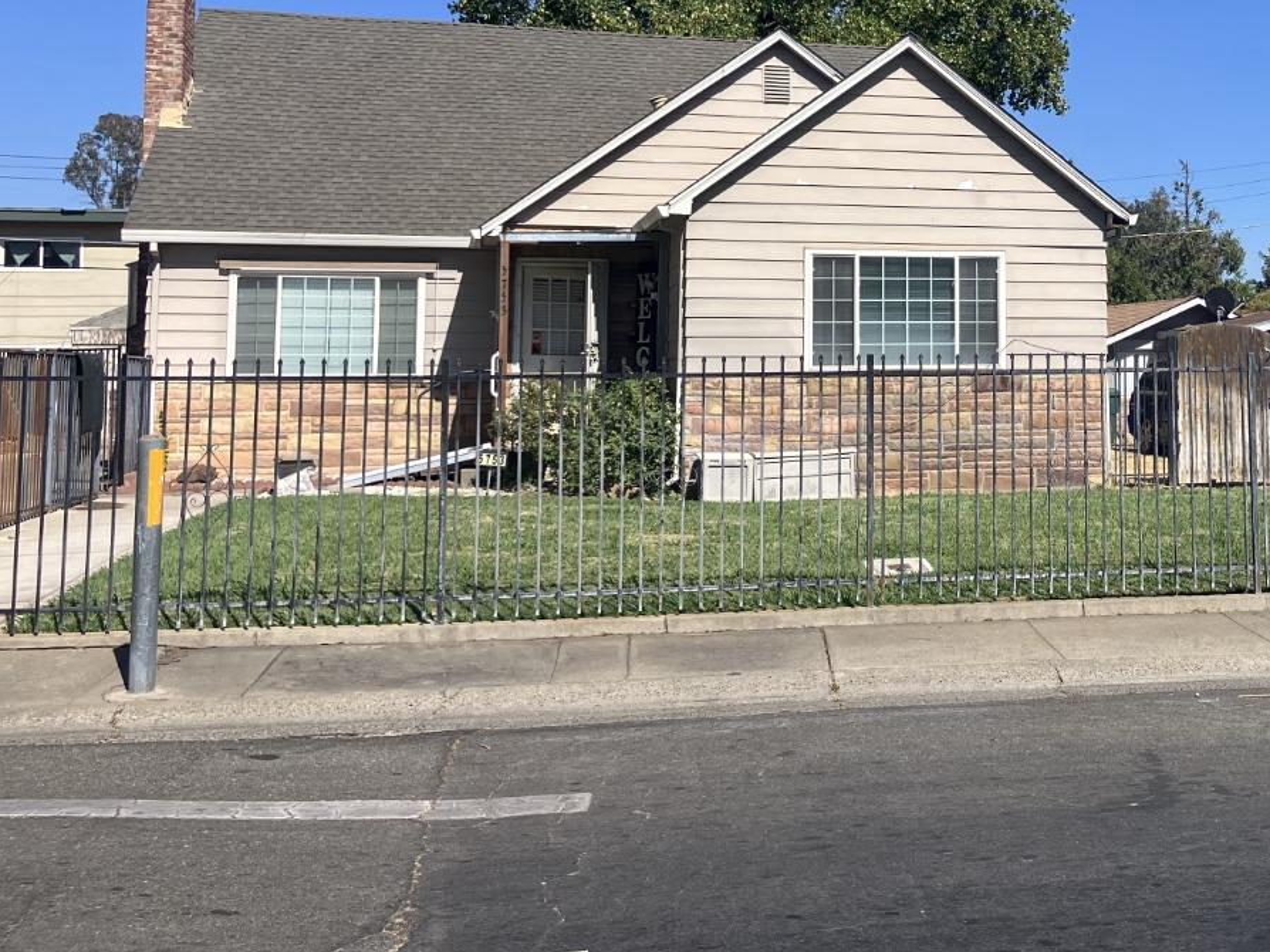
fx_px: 1724
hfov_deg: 38.5
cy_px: 254
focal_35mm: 47
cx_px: 1064
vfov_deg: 30.4
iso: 32
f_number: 1.8
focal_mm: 3.99
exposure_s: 1/2433
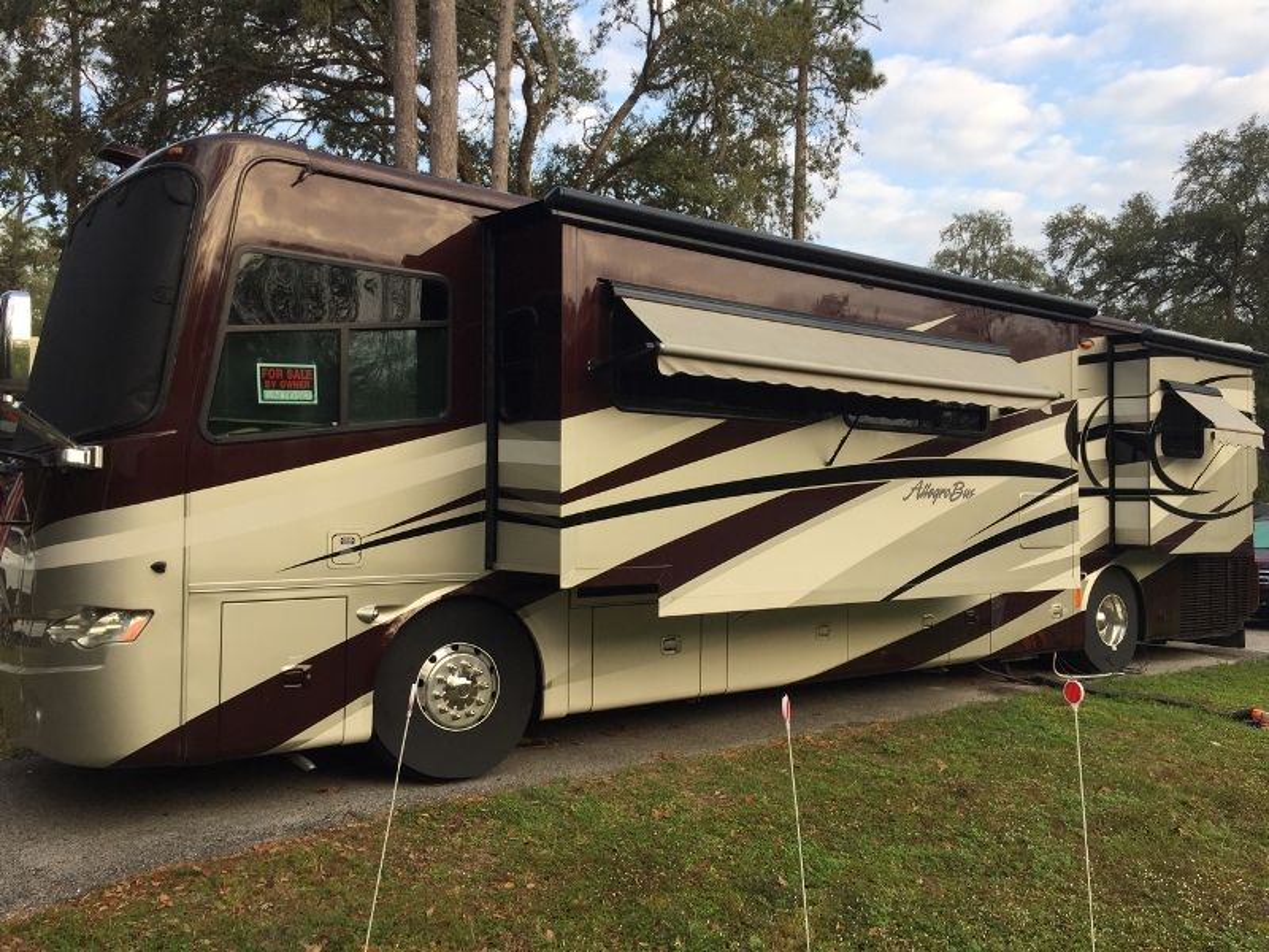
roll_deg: -0.8
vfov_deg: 48.2
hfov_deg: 61.7
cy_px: 476
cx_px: 634
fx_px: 1063
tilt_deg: +0.3
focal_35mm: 29
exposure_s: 1/284
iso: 32
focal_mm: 4.15
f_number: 2.2
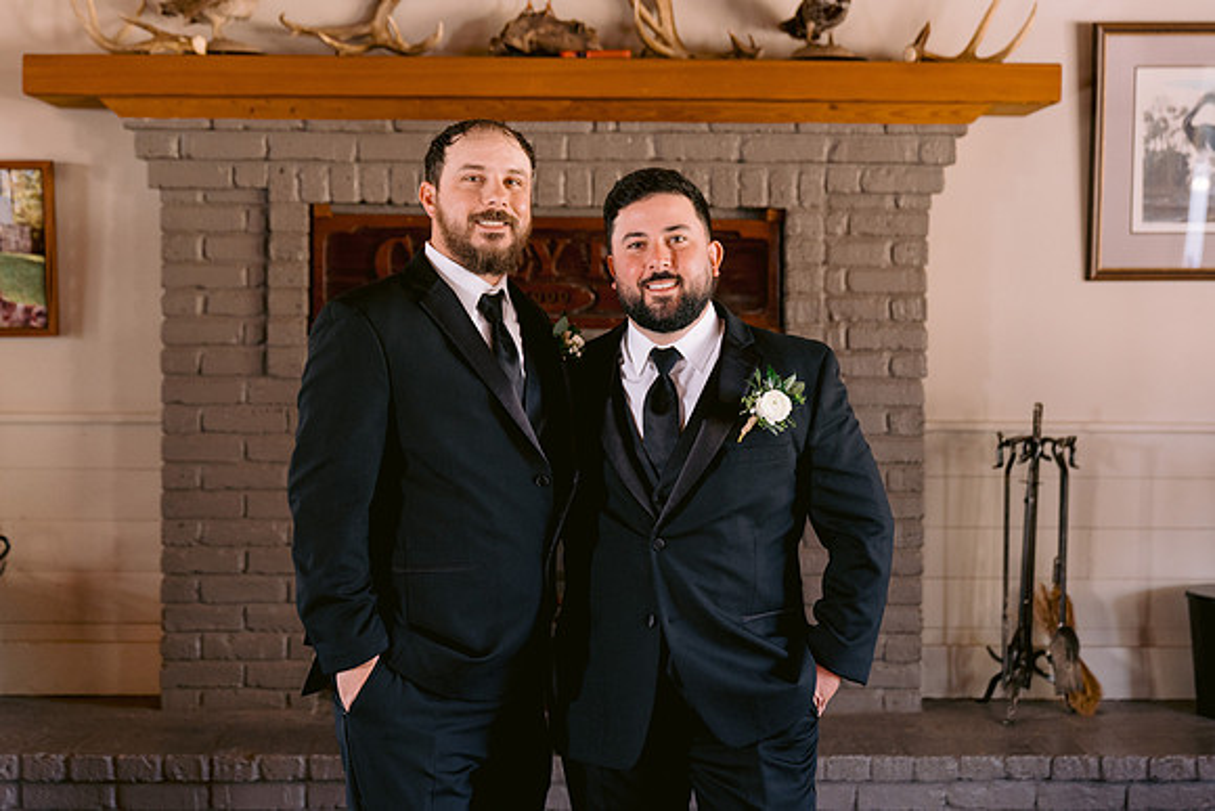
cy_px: 352
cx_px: 607
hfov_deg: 35.7
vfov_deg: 24.2
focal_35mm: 56
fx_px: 1888
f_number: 2.8
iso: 1000
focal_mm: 49
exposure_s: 1/50
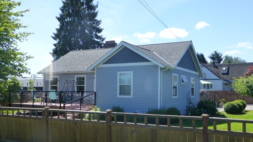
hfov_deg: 52.8
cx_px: 127
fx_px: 255
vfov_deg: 31.2
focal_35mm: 38
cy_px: 75
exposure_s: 1/500
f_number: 3.7
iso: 160
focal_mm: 6.1
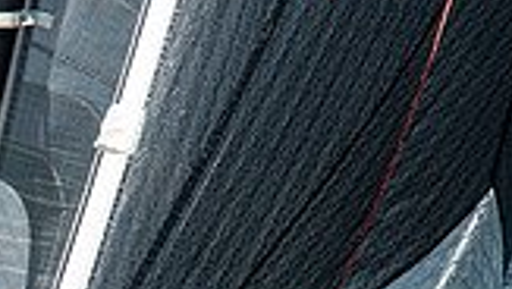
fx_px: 26998
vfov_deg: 0.6
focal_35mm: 1987
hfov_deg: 1.1
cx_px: -495
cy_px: 631
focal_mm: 300
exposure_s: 1/4000
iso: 500
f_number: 5
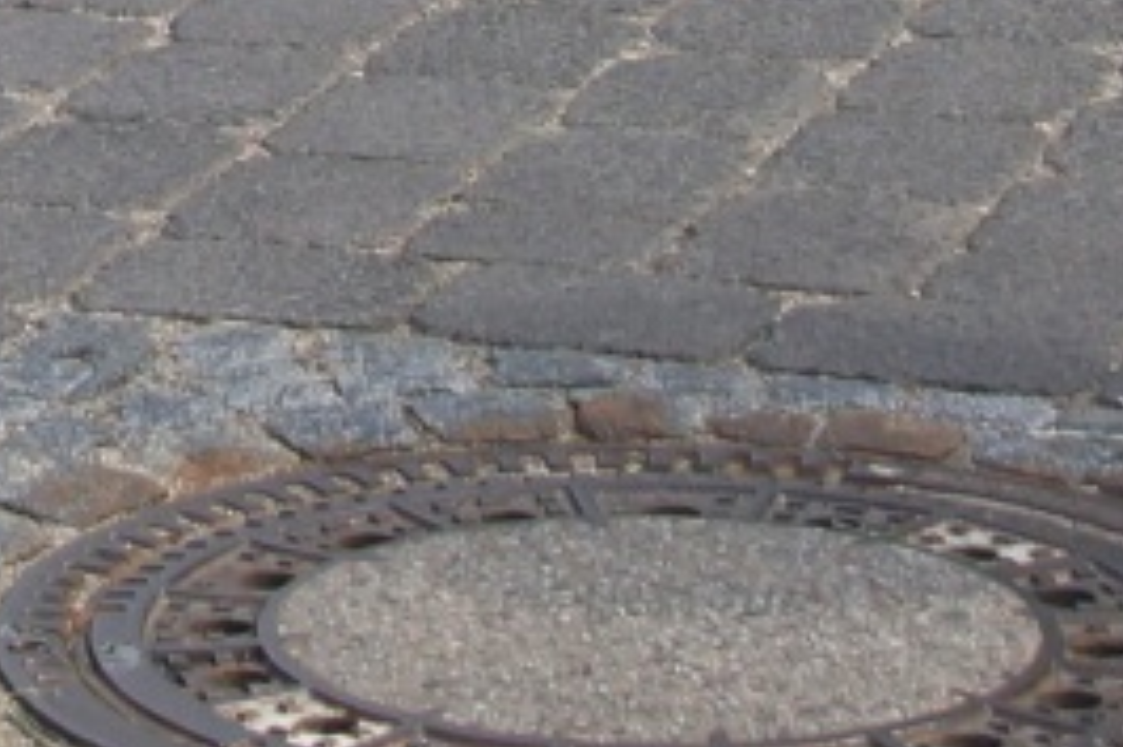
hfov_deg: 8.2
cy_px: -1758
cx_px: -435
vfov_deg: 5.1
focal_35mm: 248
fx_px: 7731
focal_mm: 22
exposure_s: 1/200
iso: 200
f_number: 6.7
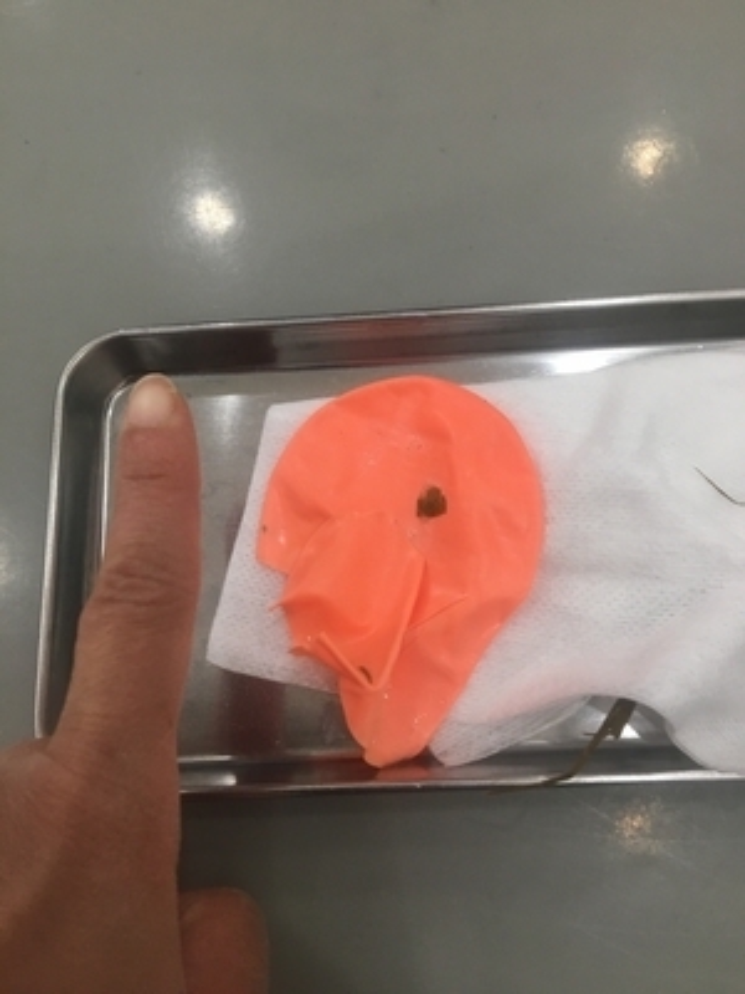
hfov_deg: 48.2
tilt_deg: -74.1
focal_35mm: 29
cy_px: 497
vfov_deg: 61.7
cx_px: 372
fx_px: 832
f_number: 2.2
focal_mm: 4.15
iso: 40
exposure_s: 1/30
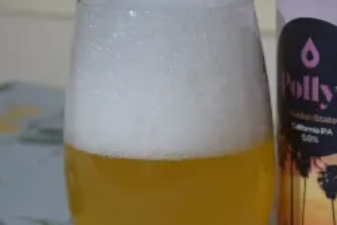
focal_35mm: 115
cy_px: 123
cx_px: 251
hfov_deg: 17.7
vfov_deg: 11.9
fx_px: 1077
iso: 1250
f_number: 5.3
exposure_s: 1/60
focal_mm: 48
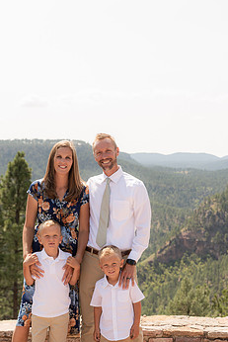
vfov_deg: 25.9
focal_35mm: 78
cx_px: 85
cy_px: 204
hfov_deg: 17.5
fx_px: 740
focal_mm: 60
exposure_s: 1/400
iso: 80
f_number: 4.5
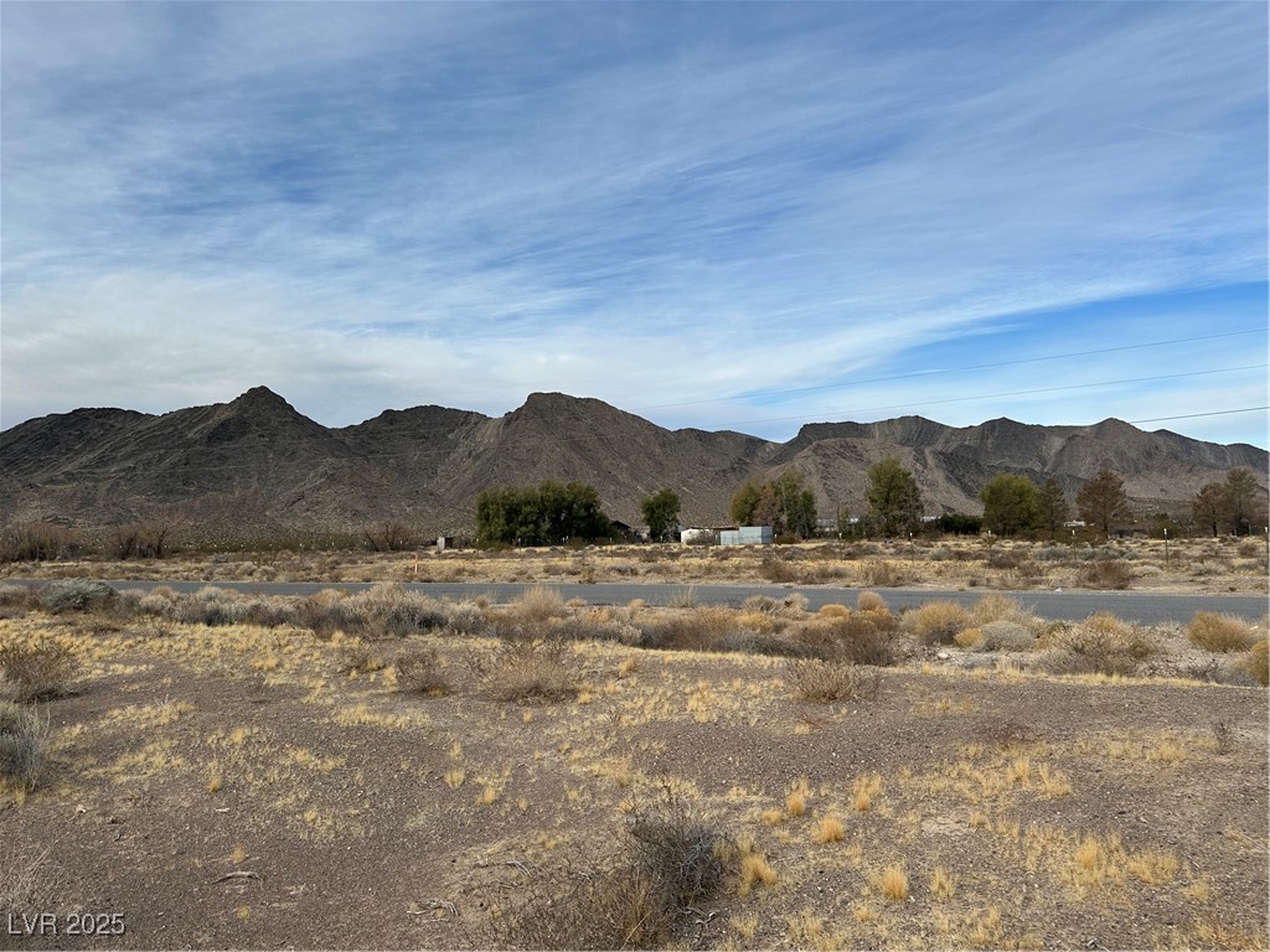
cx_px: 635
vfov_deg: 56.8
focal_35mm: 24
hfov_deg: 71.6
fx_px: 881
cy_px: 476
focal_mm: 6.86
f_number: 1.78
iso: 80
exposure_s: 1/3155
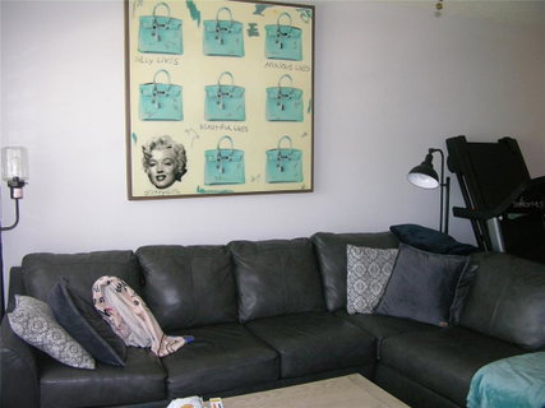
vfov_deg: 40.7
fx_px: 551
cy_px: 204
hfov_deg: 52.6
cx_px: 272
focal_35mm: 35
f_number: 2.8
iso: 200
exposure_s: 1/60.1
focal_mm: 8.9
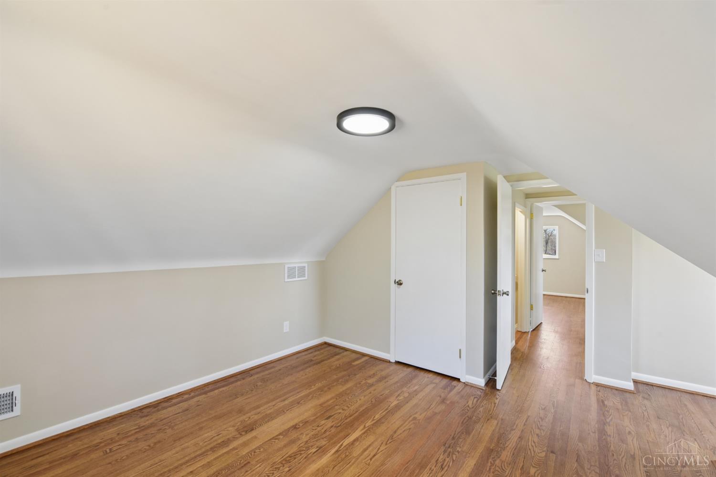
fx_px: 278
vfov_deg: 81.2
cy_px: 238
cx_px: 358
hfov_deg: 104.3
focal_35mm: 14
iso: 400
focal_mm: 14
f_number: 8
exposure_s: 1/30
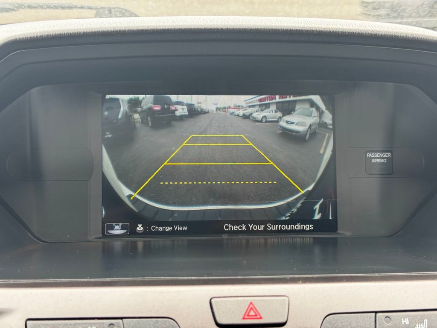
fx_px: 606
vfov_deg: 30.3
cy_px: 164
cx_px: 218
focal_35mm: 48
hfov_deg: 39.7
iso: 80
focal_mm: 6.76
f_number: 1.78
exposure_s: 1/170
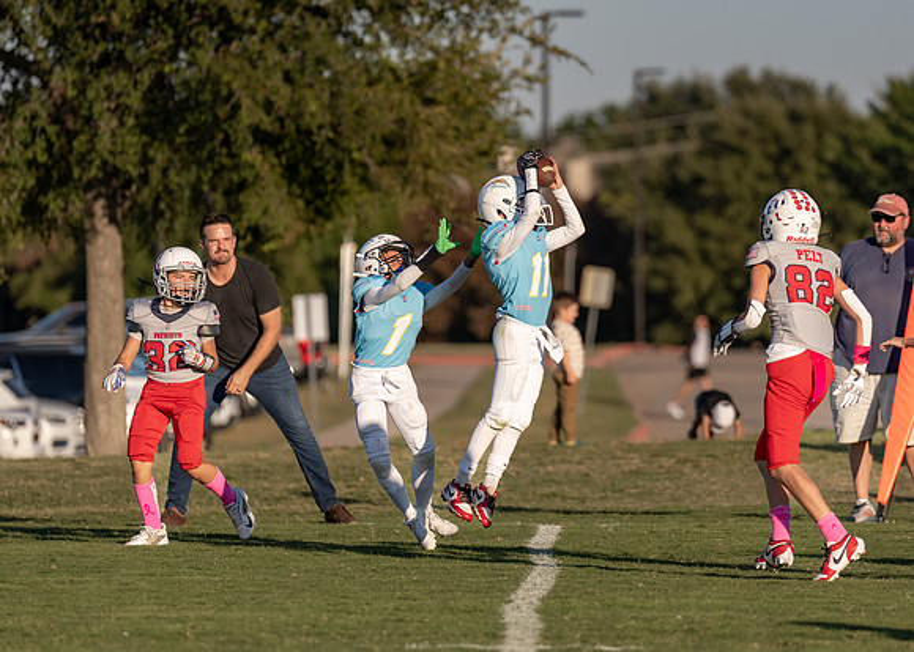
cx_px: 538
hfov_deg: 5.6
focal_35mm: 358
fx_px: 9302
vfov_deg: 4.0
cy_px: 283
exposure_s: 1/2000
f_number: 2.8
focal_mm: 200
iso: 100
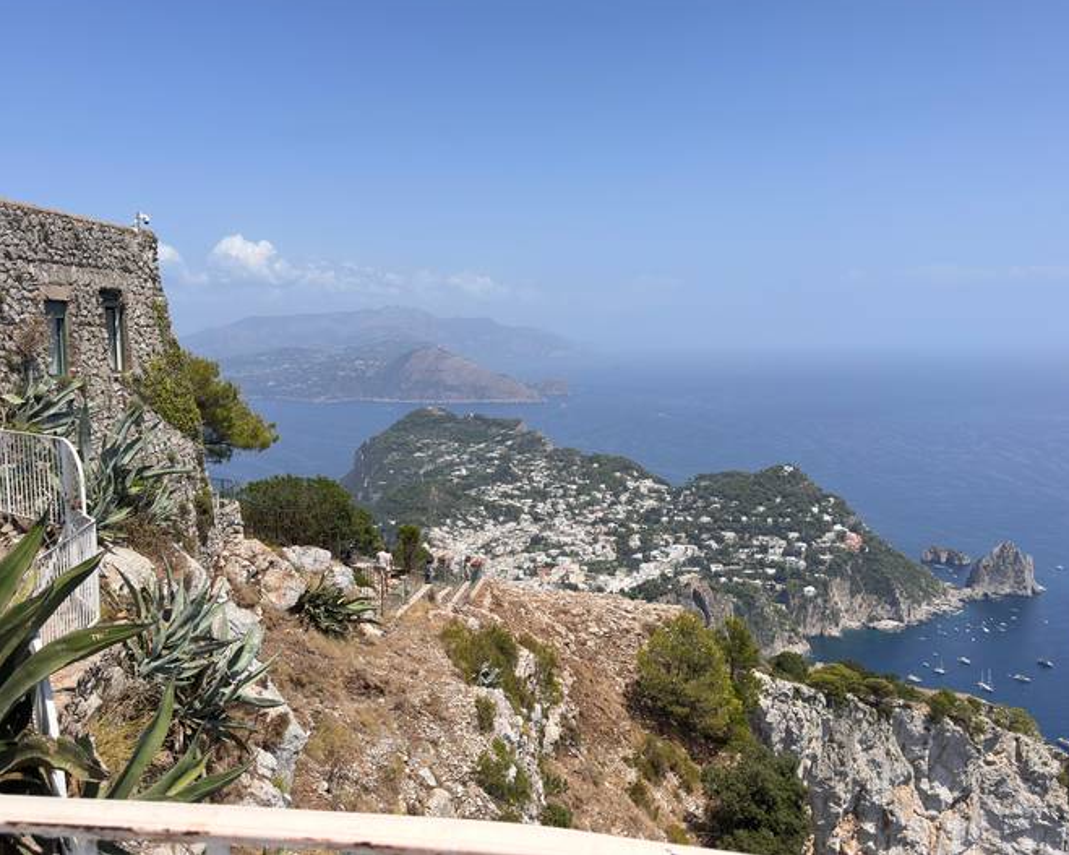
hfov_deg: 55.6
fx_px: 1012
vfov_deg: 45.8
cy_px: 419
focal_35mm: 32
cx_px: 503
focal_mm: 6.86
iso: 100
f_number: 1.78
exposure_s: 1/4405
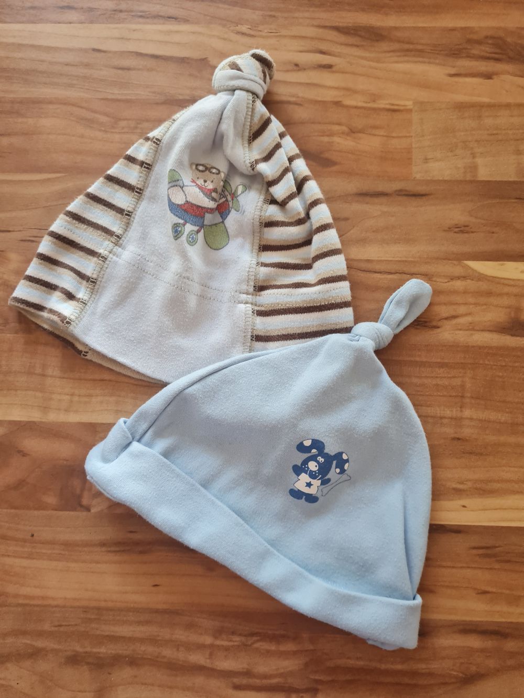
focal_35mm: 26
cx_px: 262
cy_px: 349
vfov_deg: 67.3
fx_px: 525
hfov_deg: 53.1
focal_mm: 5.4
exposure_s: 1/40
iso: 200
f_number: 1.8
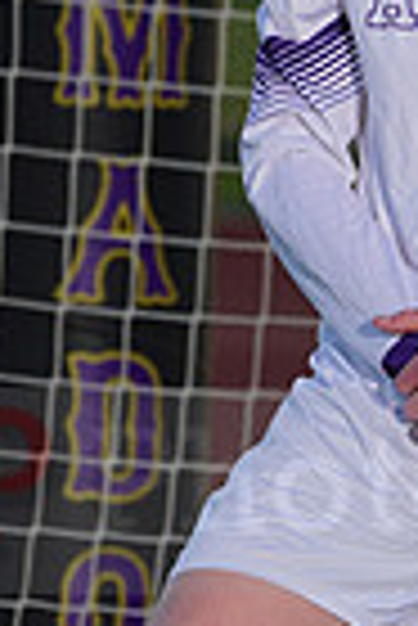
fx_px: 19839
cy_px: 450
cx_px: 416
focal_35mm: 1142
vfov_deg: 1.8
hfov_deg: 1.2
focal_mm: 274
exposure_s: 1/200
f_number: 8
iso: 100
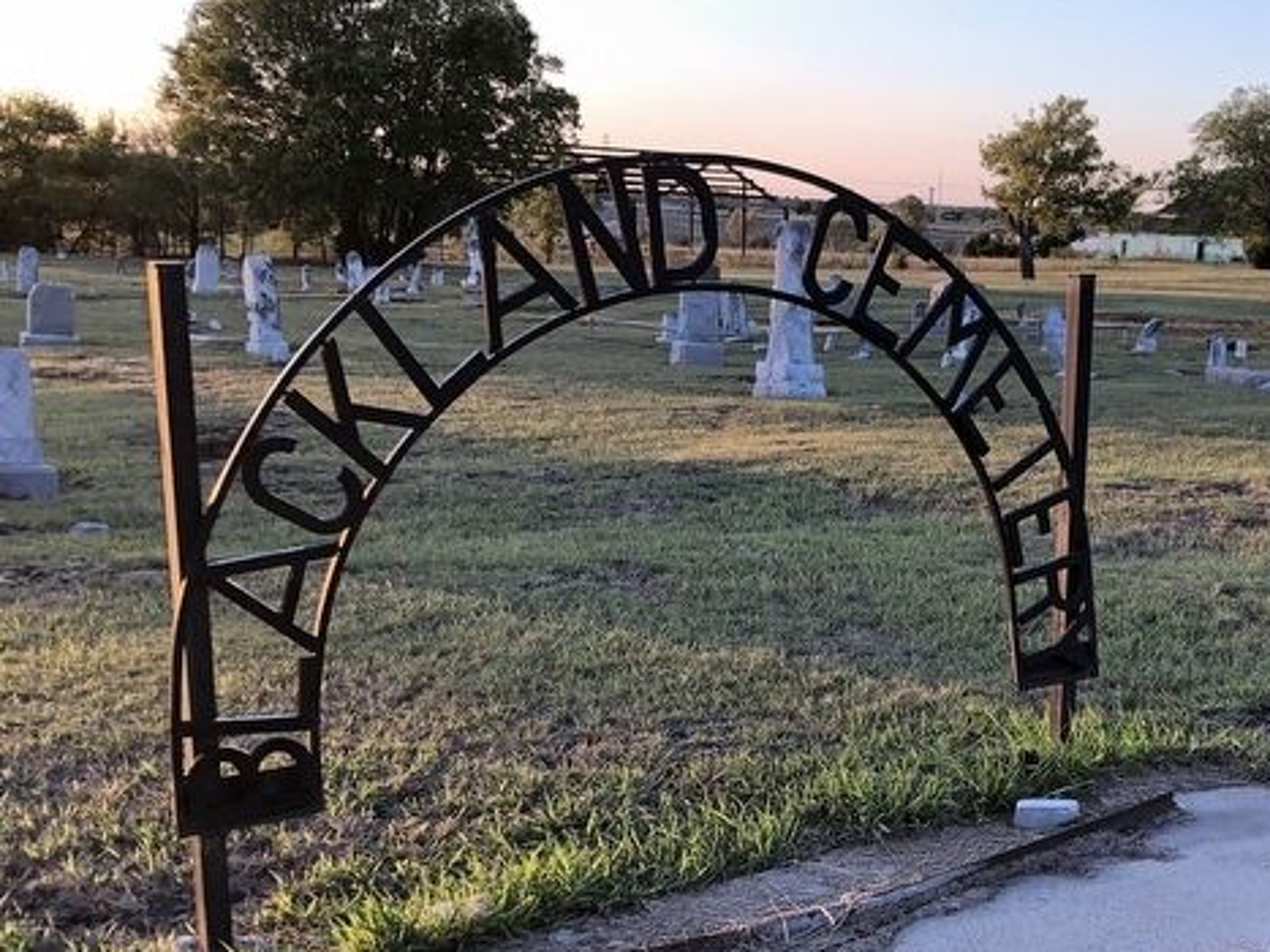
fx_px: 1761
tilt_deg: -14.7
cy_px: 710
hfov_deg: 39.1
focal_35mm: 48
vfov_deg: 29.8
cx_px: 870
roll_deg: -1.7
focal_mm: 4
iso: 32
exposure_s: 1/120
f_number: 1.8
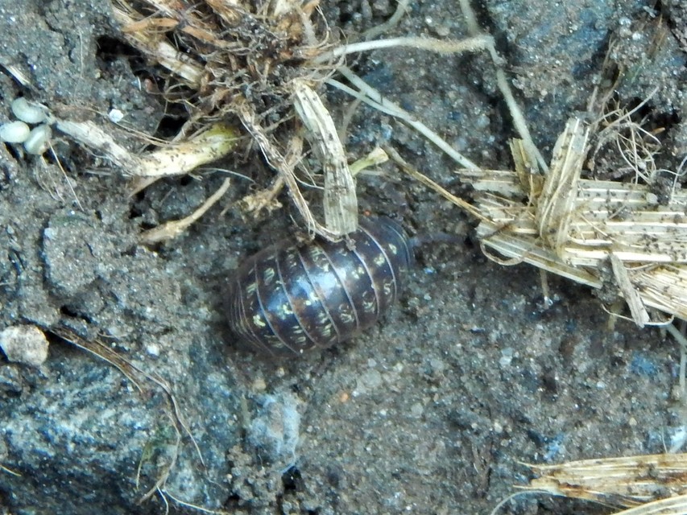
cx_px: 344
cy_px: 258
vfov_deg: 5.9
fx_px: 4962
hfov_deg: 7.9
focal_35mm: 250
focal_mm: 44.9
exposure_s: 1/25
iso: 400
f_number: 5.6
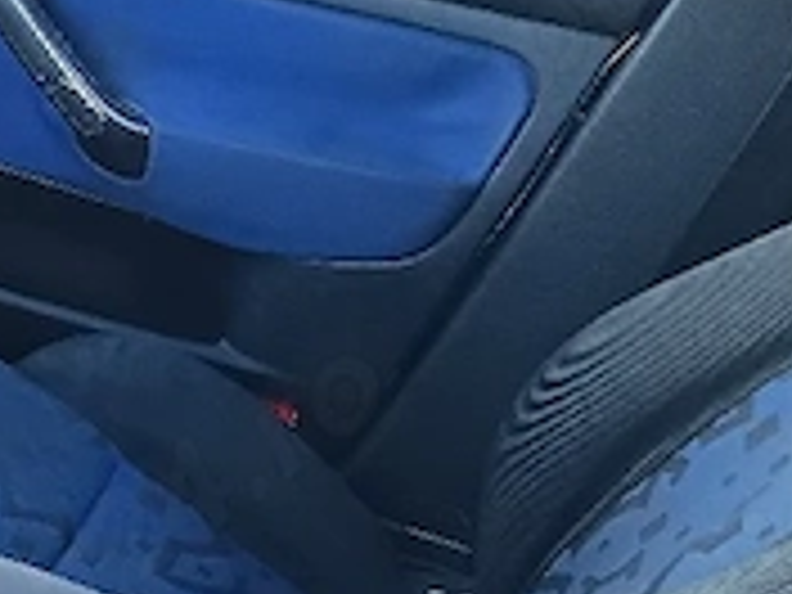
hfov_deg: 20.2
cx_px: -428
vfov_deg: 17.6
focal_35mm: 82
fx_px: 1876
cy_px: 590
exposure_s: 1/100
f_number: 1.75
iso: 2367
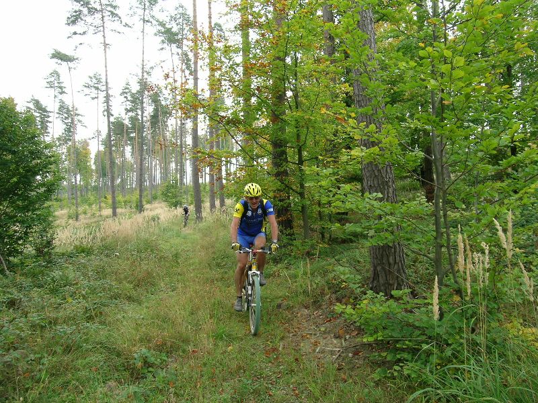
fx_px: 901
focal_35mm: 58
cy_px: 202
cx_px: 269
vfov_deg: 25.2
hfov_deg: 33.2
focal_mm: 5.8
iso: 50
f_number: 4
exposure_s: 1/93
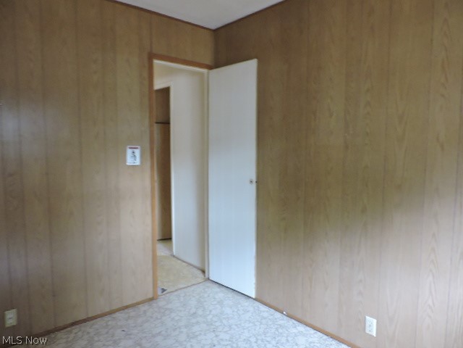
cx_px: 232
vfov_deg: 56.8
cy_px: 174
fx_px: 321
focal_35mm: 24
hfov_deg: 71.6
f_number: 3
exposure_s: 1/30
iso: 1000
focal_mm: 4.3
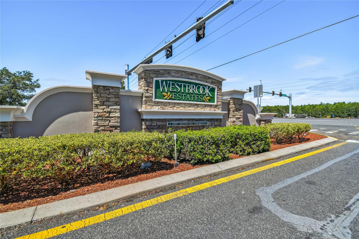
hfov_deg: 100.4
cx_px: 180
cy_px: 120
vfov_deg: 77.3
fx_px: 150
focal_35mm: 15
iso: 100
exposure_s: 1/400
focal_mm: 10
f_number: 7.1
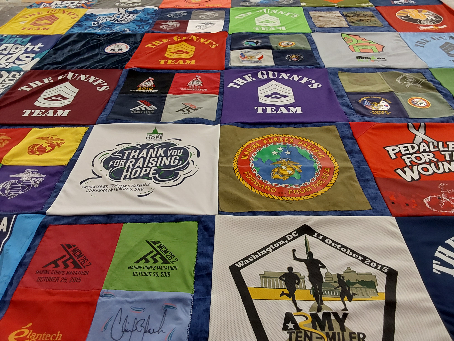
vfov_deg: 49.7
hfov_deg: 63.4
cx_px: 227
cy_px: 170
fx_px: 367
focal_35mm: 28
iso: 100
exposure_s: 1/60
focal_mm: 2.91
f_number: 1.9
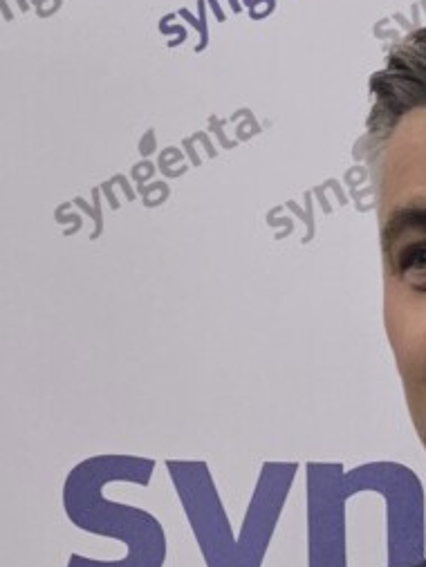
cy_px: 1146
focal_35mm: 148
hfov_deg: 9.7
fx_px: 2426
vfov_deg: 11.9
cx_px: 668
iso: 320
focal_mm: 5.4
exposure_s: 1/100
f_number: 1.8
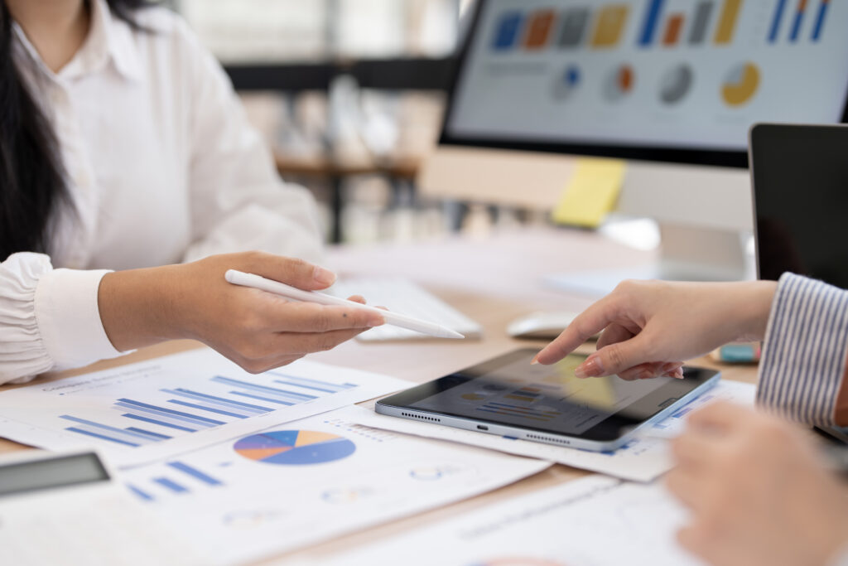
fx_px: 1178
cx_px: 424
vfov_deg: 27.0
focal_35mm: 50
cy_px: 283
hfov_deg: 39.6
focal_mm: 50
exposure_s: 1/320
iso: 200
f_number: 2
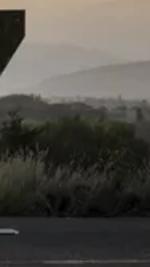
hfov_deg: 2.6
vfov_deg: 4.8
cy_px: 130
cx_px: -661
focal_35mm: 448
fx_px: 3166
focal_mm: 67
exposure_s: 1/60
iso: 400
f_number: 8
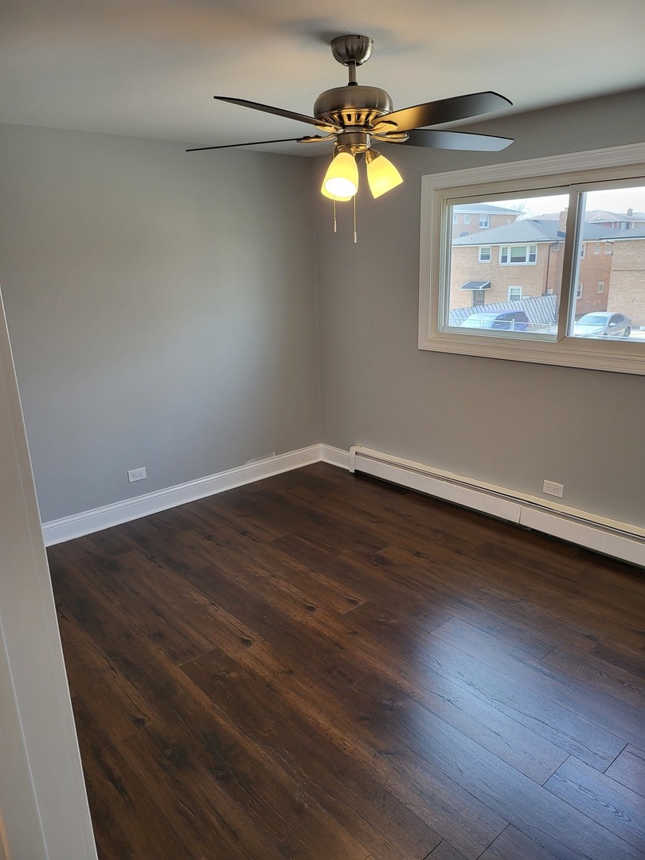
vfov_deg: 71.6
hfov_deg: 56.8
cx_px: 322
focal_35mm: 24
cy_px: 430
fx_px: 596
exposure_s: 1/120
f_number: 1.8
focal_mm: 5
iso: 125
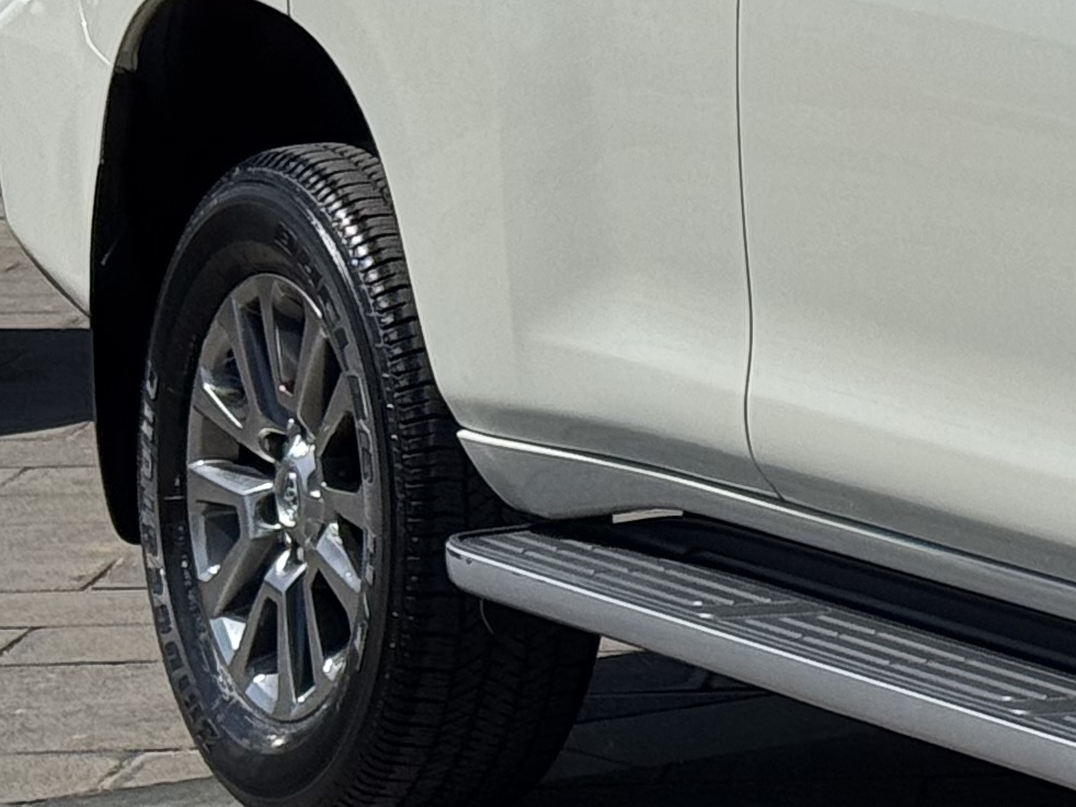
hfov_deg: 9.5
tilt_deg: -3.2
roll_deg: +0.0
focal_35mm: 197
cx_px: 2033
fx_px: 6125
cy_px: -36
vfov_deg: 7.5
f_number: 1.78
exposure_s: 1/10526
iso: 80
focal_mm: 6.76
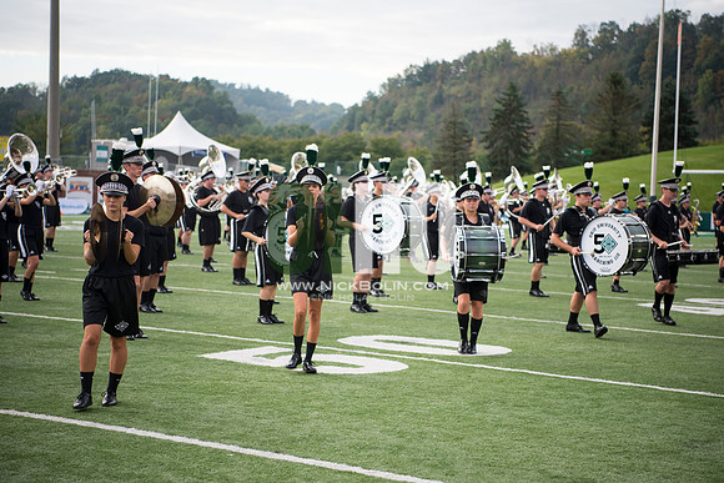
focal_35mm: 70
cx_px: 362
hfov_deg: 28.8
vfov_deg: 19.5
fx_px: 1408
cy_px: 242
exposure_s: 1/2000
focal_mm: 70
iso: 400
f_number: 2.8
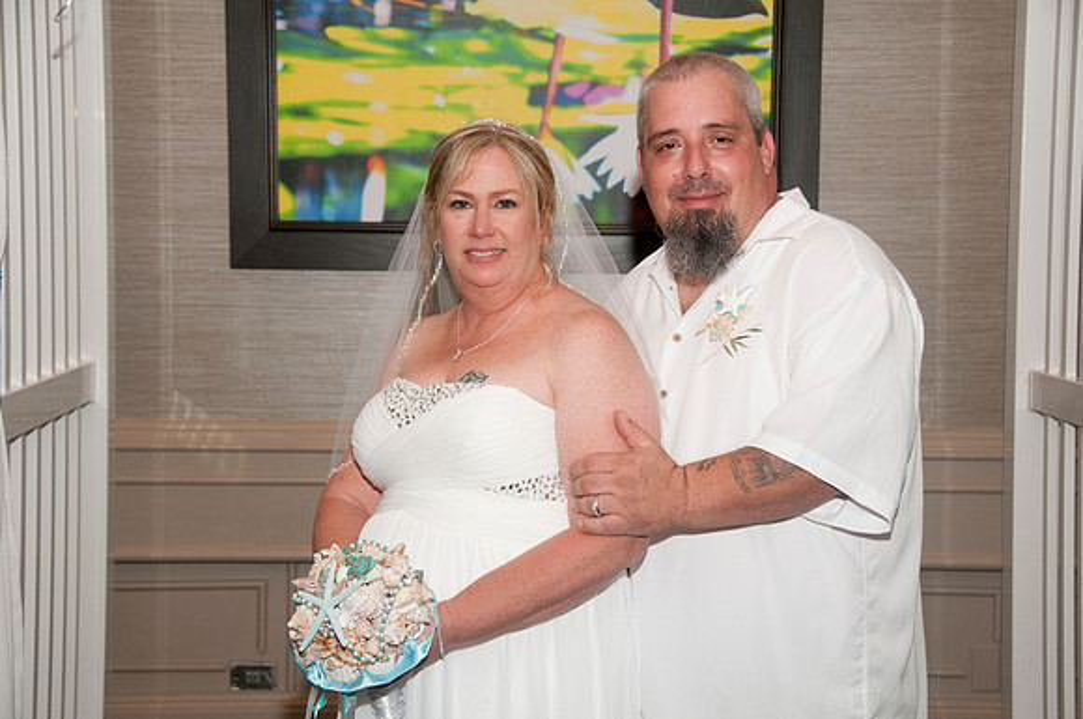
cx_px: 542
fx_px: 1983
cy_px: 360
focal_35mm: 66
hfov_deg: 30.6
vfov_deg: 20.6
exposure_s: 1/60
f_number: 5.6
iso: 400
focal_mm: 44
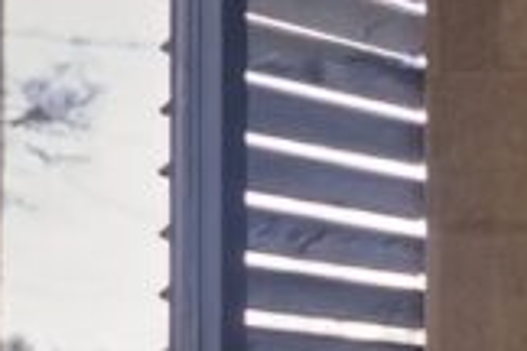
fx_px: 3425
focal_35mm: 234
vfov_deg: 5.8
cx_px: 1158
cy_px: 478
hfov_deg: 8.2
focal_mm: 37
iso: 500
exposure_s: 1/160
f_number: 2.8
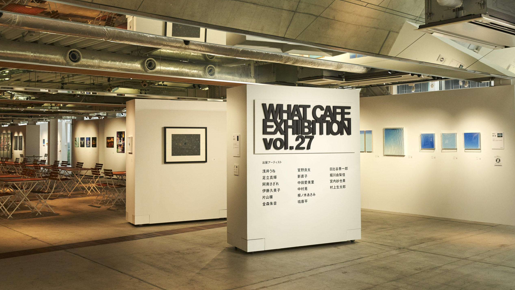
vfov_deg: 31.1
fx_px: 519
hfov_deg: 52.8
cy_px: 123
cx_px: 257
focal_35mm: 38
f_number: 5.6
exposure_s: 1/125
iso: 800
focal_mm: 24
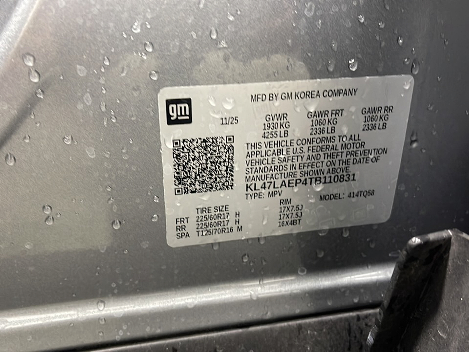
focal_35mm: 28
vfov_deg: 49.7
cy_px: 176
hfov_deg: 63.4
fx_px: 379
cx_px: 234
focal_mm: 5.1
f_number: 1.6
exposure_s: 1/40
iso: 400
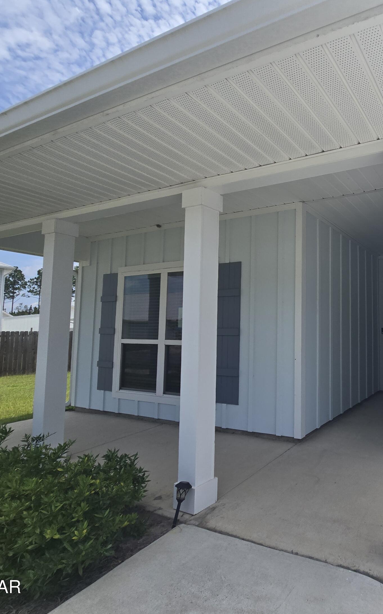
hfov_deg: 55.0
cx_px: 337
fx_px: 317
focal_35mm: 19
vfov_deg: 88.0
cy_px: 299
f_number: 2.2
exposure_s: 1/2302
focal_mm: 2.2
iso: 50
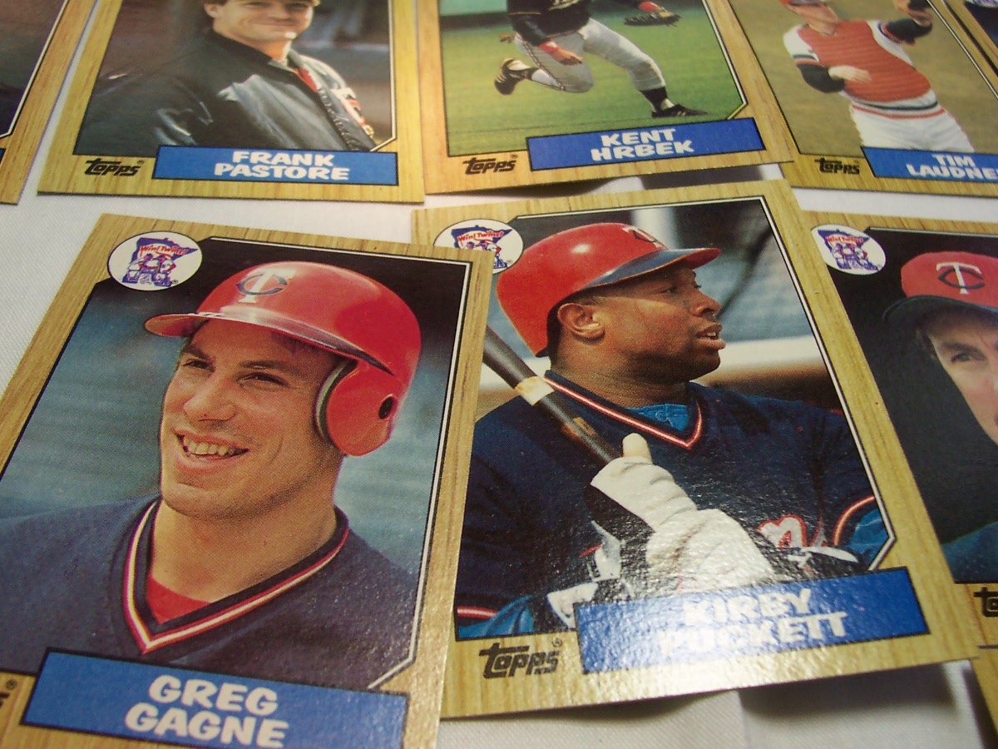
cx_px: 499
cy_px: 374
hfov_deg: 50.1
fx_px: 1067
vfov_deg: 38.7
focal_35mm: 37
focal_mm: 5.6
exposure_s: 1/30
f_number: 2.8
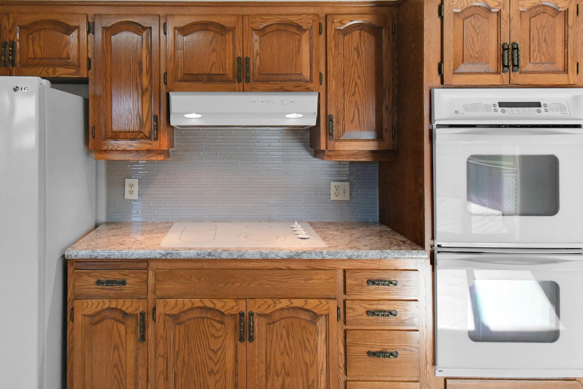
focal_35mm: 25
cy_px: 134
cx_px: 239
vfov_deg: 50.5
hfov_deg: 70.9
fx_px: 405
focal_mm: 10
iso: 3200
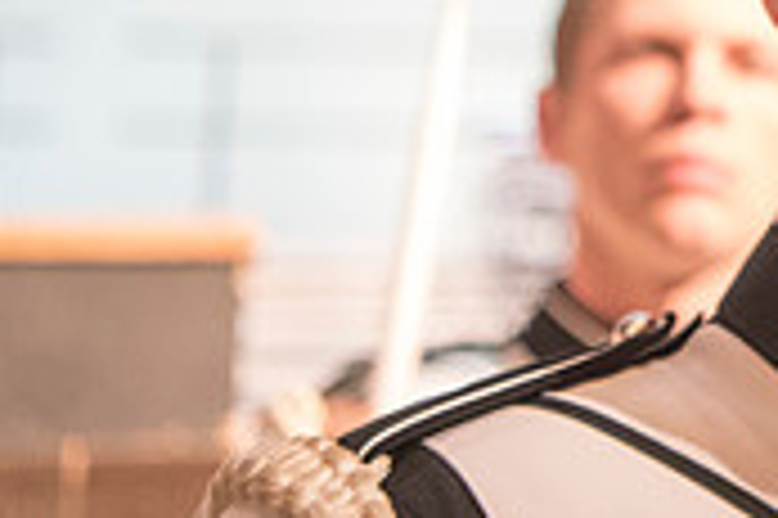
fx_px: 3044
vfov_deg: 9.6
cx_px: 1151
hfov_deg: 13.7
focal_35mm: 141
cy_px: -106
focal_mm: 42
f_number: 2.8
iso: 4000
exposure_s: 1/100
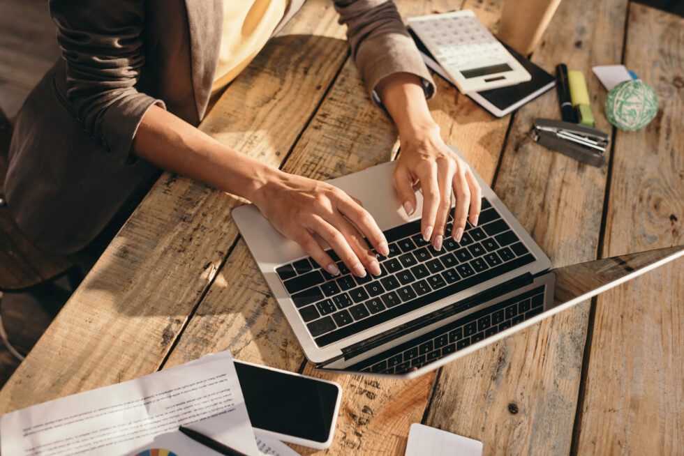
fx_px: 665
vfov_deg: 37.9
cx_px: 342
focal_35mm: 35
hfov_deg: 54.4
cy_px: 228
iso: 200
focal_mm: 35
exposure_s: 1/200
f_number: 3.5
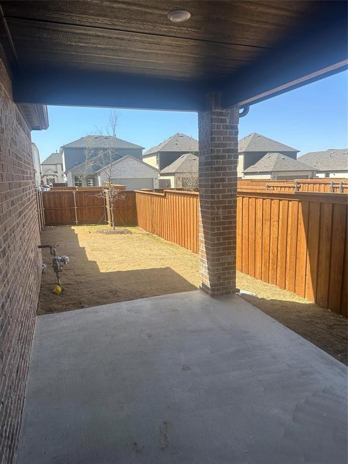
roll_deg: +0.4
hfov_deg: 56.8
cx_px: 174
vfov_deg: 71.6
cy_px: 232
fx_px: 322
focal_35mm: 24
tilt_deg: -9.3
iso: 80
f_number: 1.78
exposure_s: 1/2028
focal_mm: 6.86
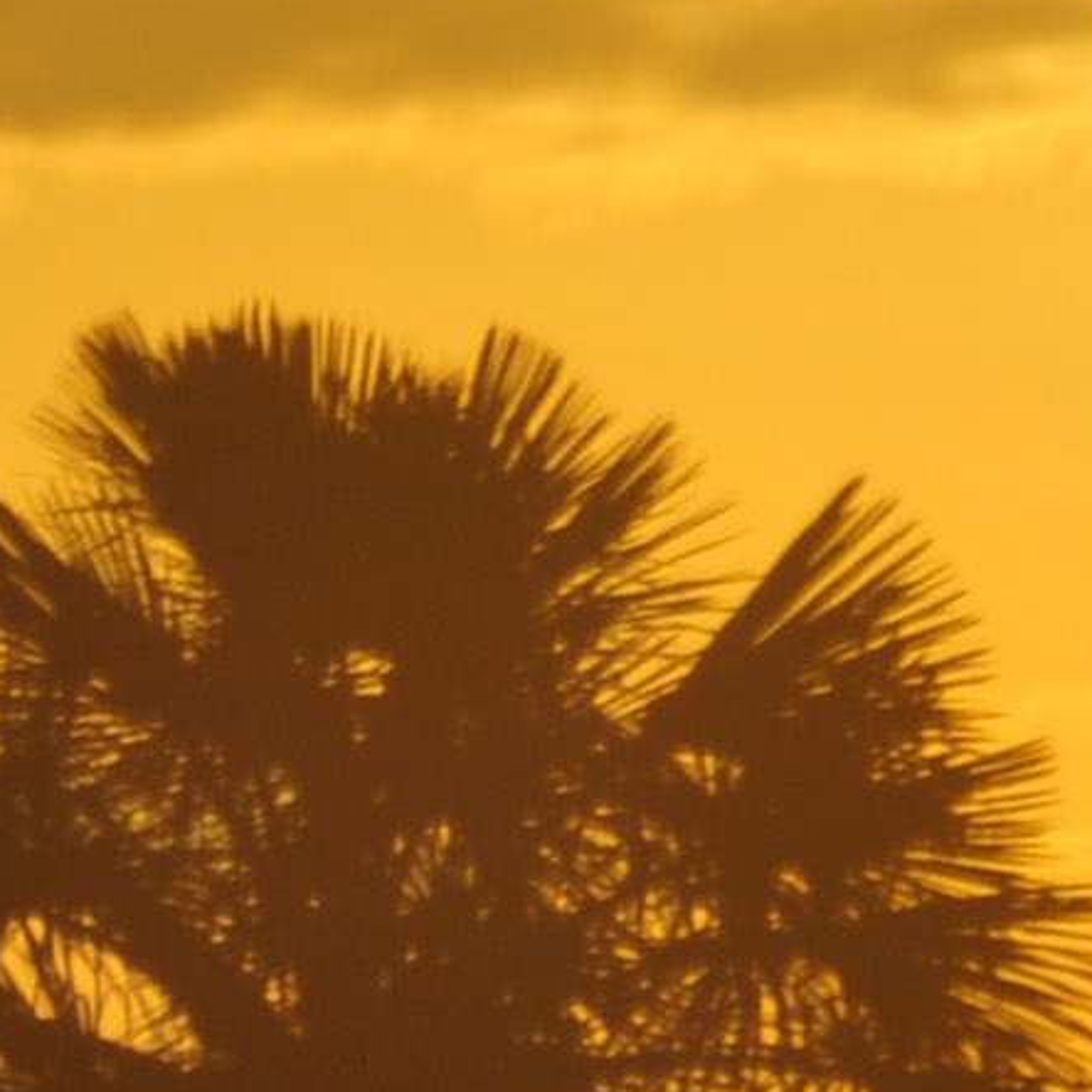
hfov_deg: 0.7
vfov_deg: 0.7
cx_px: -2785
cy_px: 1233
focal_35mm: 2464
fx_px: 87941
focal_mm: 200
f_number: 13
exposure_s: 1/125
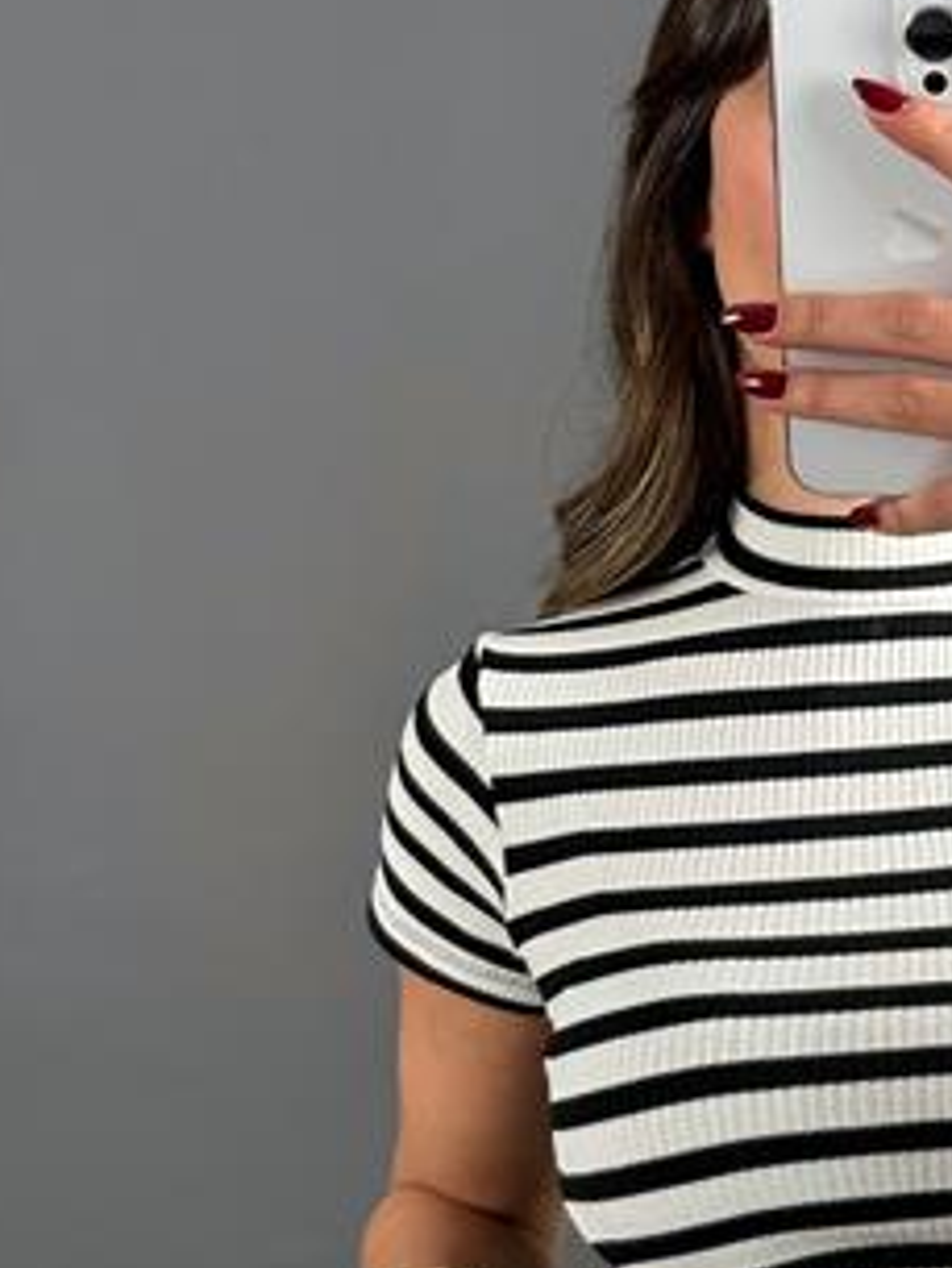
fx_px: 2712
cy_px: 690
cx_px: 1004
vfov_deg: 26.3
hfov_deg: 19.2
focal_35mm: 74
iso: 125
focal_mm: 6.86
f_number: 1.78
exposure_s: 1/121
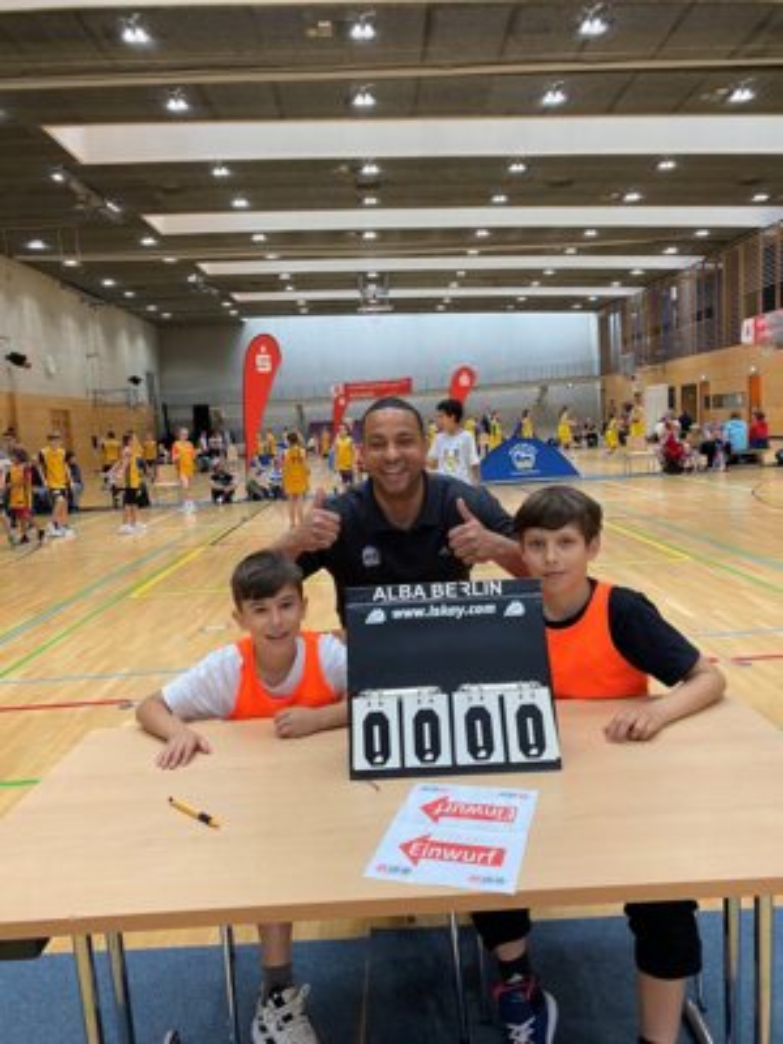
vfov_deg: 67.3
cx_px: 392
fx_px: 784
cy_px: 522
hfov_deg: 53.1
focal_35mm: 26
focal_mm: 4.25
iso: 100
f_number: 1.8
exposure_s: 1/61
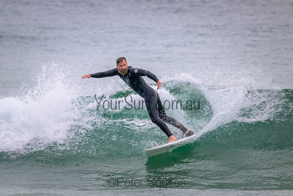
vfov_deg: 1.7
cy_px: 98
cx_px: 146
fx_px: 6512
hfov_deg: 2.6
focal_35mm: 800
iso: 9000
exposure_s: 1/1250
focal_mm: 800
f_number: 11
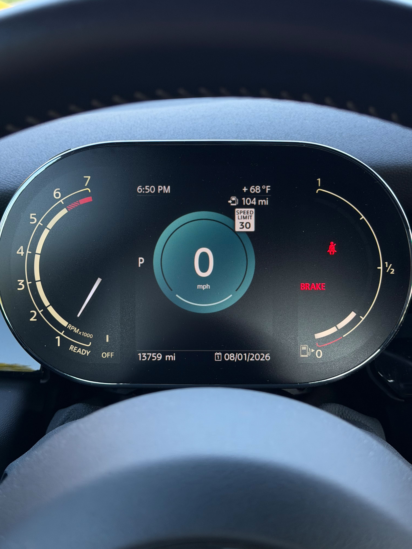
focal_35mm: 48
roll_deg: +0.4
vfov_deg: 39.7
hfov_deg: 30.3
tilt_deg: -18.1
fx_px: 762
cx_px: 206
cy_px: 274
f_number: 1.78
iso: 125
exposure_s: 1/76
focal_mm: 6.76
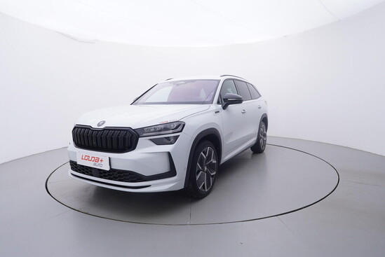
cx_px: 192
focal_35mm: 22
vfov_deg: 56.2
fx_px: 241
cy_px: 128
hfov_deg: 77.3
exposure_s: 1/80
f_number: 5
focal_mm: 15
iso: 200
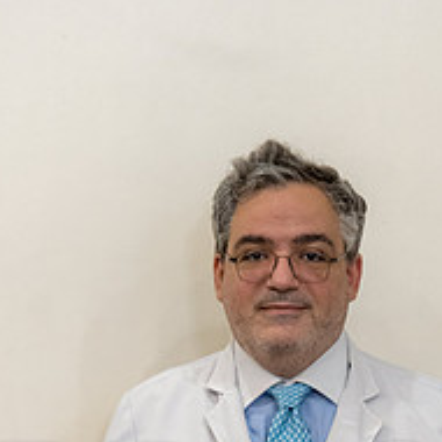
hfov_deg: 10.5
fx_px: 2412
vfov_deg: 10.3
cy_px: 502
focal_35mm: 167
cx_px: 265
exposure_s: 1/80
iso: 5000
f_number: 4
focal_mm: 83
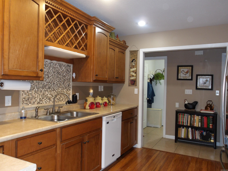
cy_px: 86
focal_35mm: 27
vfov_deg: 51.4
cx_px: 114
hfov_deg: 65.3
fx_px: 178
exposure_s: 1/15
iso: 200
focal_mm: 4.9
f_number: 3
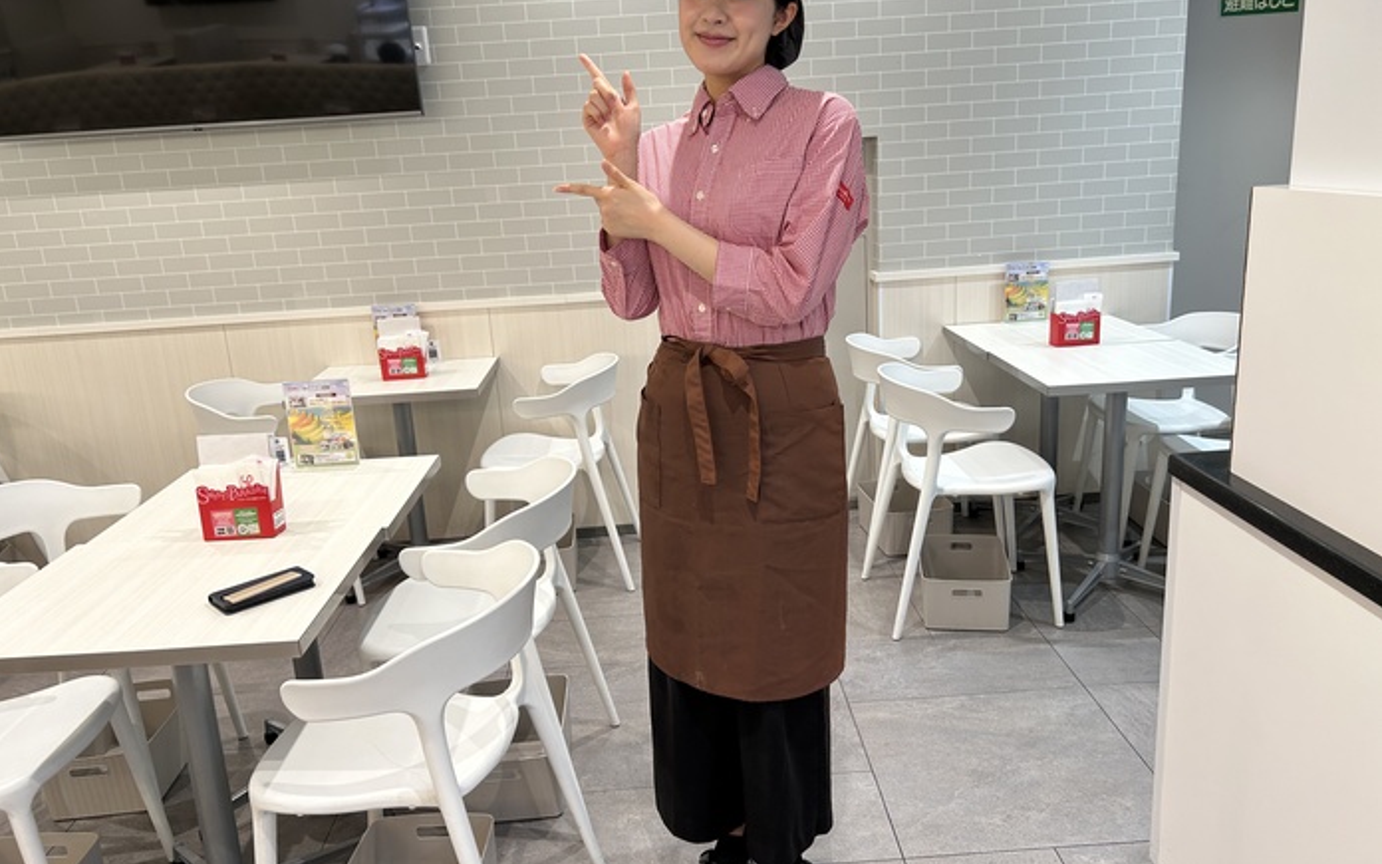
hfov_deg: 66.5
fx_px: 1055
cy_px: 415
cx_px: 682
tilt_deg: -14.1
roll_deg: +4.5
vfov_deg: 44.5
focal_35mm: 28
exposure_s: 1/100
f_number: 1.5
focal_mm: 5.7
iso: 40
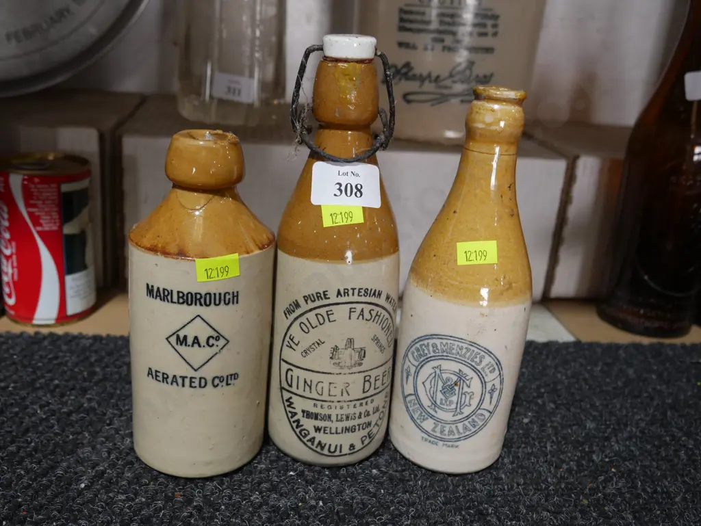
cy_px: 263
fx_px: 689
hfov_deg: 53.9
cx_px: 350
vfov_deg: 41.8
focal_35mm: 34
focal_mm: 17
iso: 320
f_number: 4
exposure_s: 1/60
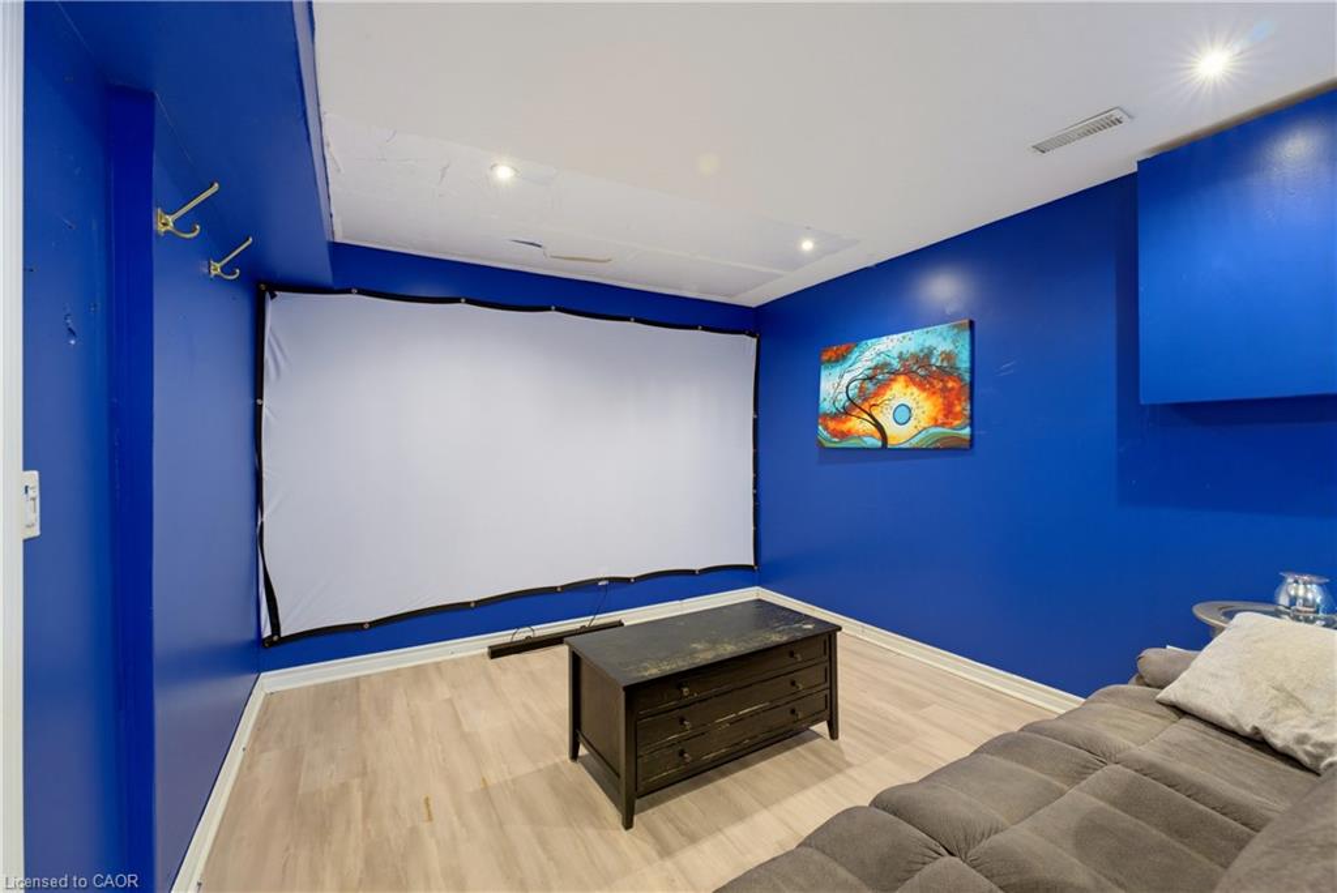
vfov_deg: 78.5
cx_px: 668
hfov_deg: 101.5
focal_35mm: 15
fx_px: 546
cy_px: 446
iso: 800
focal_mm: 14.7
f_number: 9
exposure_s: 1
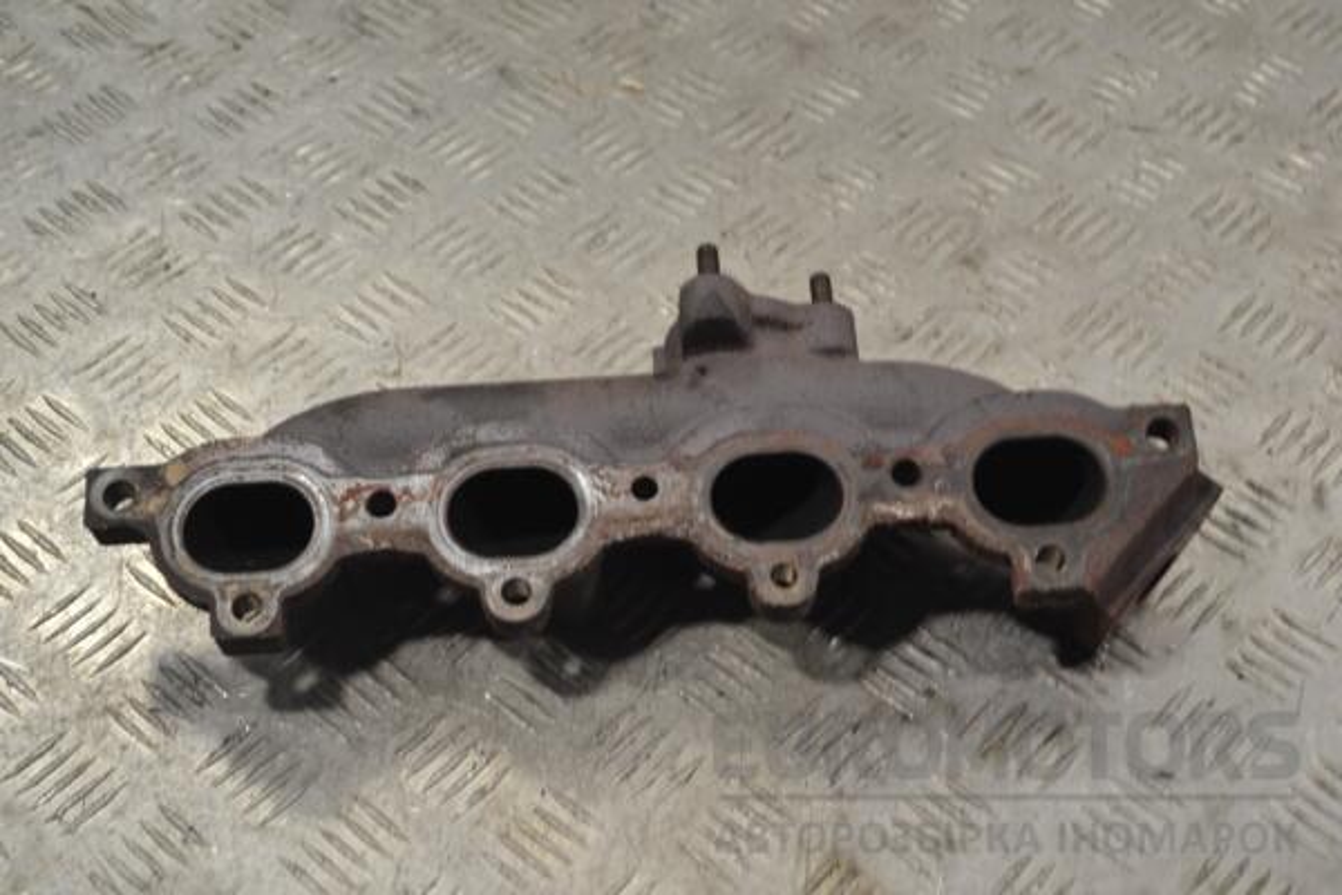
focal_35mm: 57
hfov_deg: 35.1
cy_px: 448
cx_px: 671
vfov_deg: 23.8
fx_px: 2125
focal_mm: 38
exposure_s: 1/100
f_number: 5
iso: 400
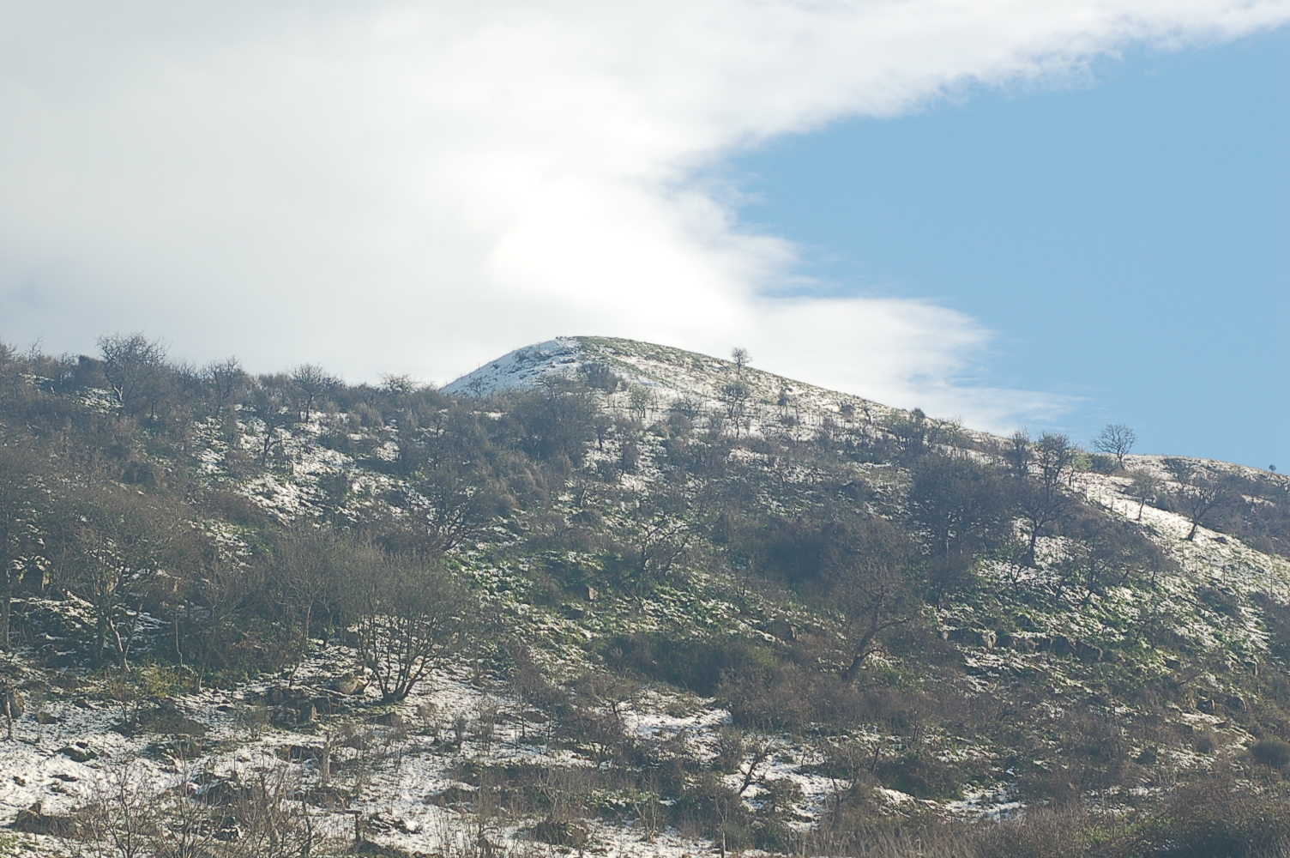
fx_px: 3759
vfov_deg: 13.0
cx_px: 645
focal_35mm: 105
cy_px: 429
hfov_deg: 19.5
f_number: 6.3
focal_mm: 70
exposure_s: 1/640
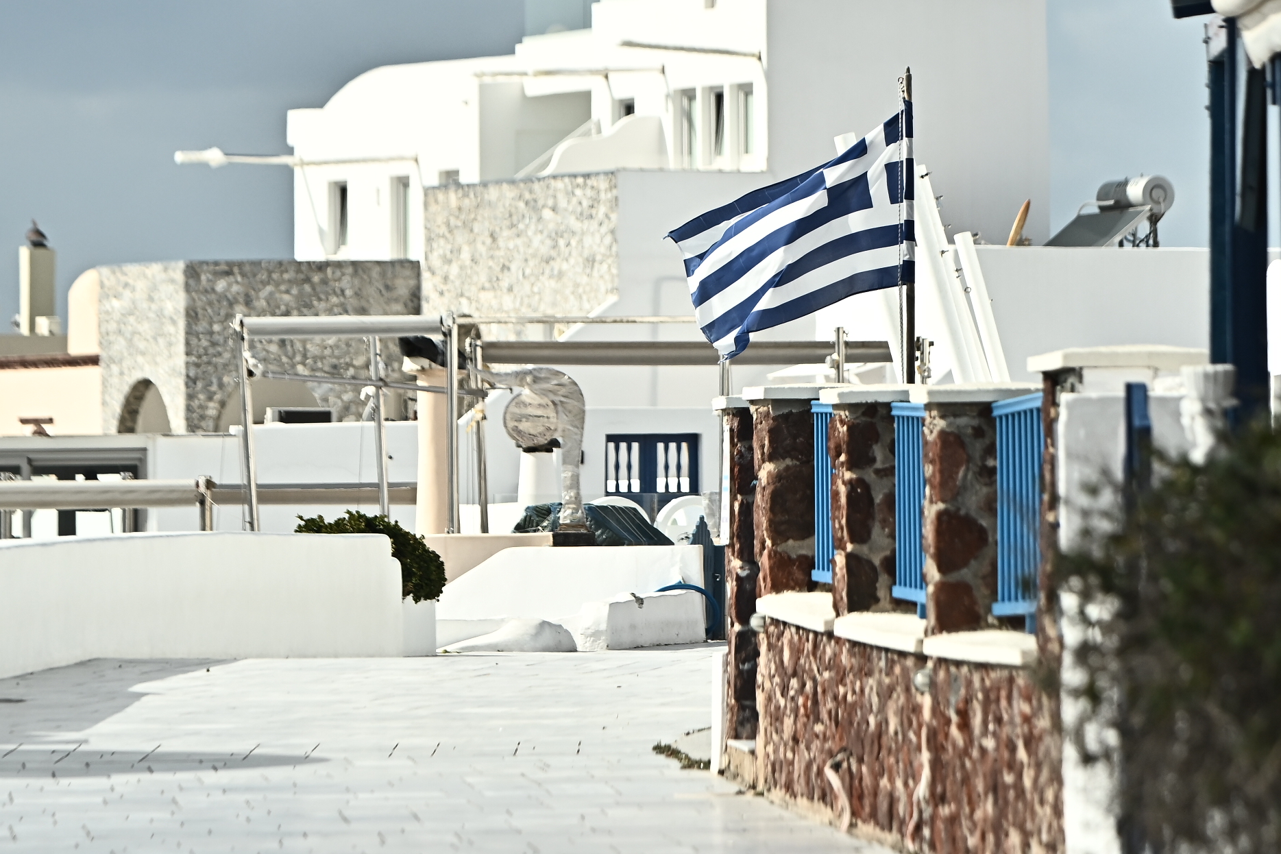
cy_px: 387
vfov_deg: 5.5
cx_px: 613
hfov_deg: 8.3
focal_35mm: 249
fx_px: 8860
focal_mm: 135
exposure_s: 1/3200
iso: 250
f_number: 3.5
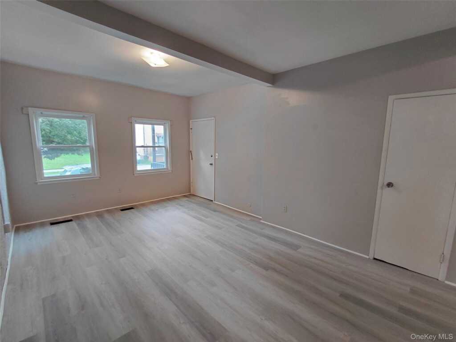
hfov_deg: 94.5
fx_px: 211
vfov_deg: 78.1
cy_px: 171
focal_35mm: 16
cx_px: 228
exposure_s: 1/60
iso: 125
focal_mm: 1.64
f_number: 2.2
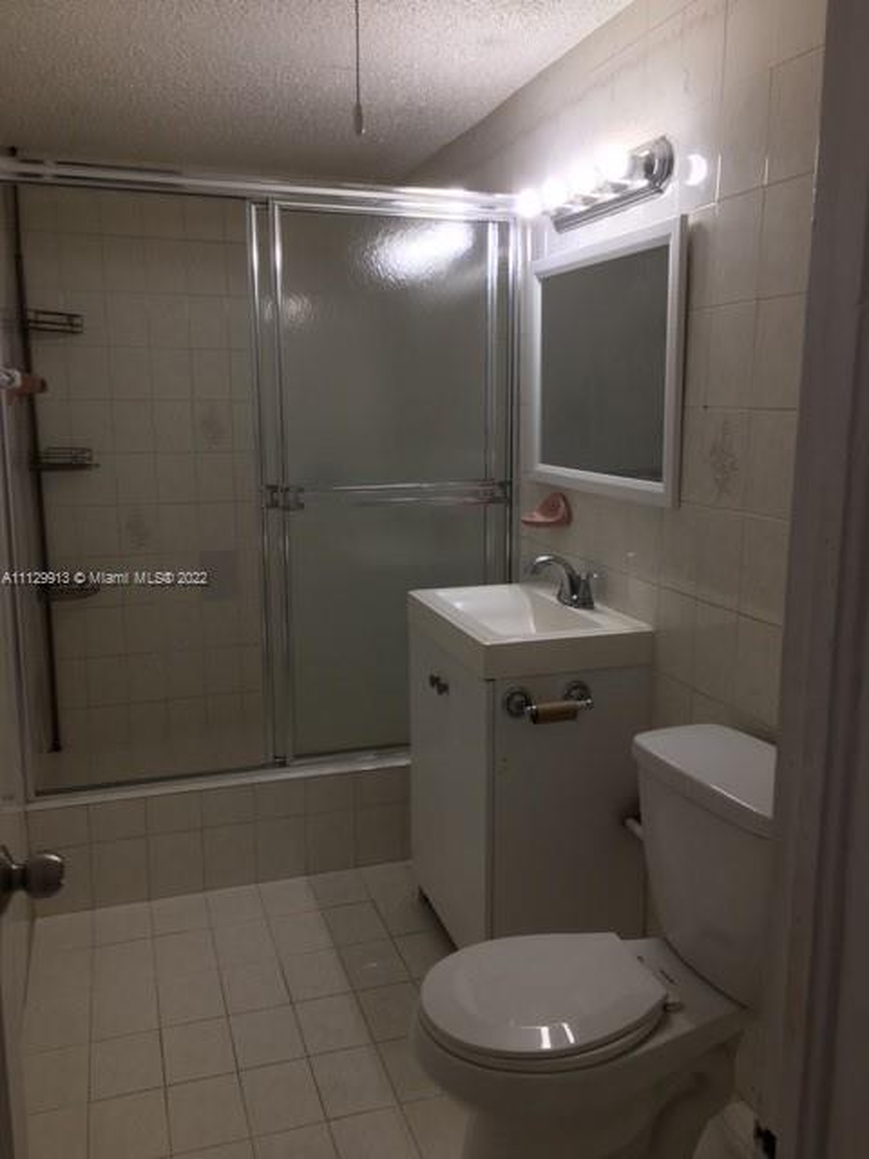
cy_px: 580
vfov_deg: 61.7
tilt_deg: -8.5
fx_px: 971
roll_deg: -0.6
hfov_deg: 48.2
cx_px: 434
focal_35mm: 29
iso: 25
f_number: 2.2
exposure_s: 1/50
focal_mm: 4.15
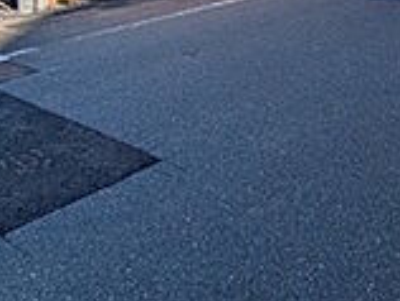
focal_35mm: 53
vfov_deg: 22.9
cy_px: -139
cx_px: 30
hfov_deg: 33.9
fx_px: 613
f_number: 2.2
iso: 49
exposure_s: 1/2137
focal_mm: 1.83
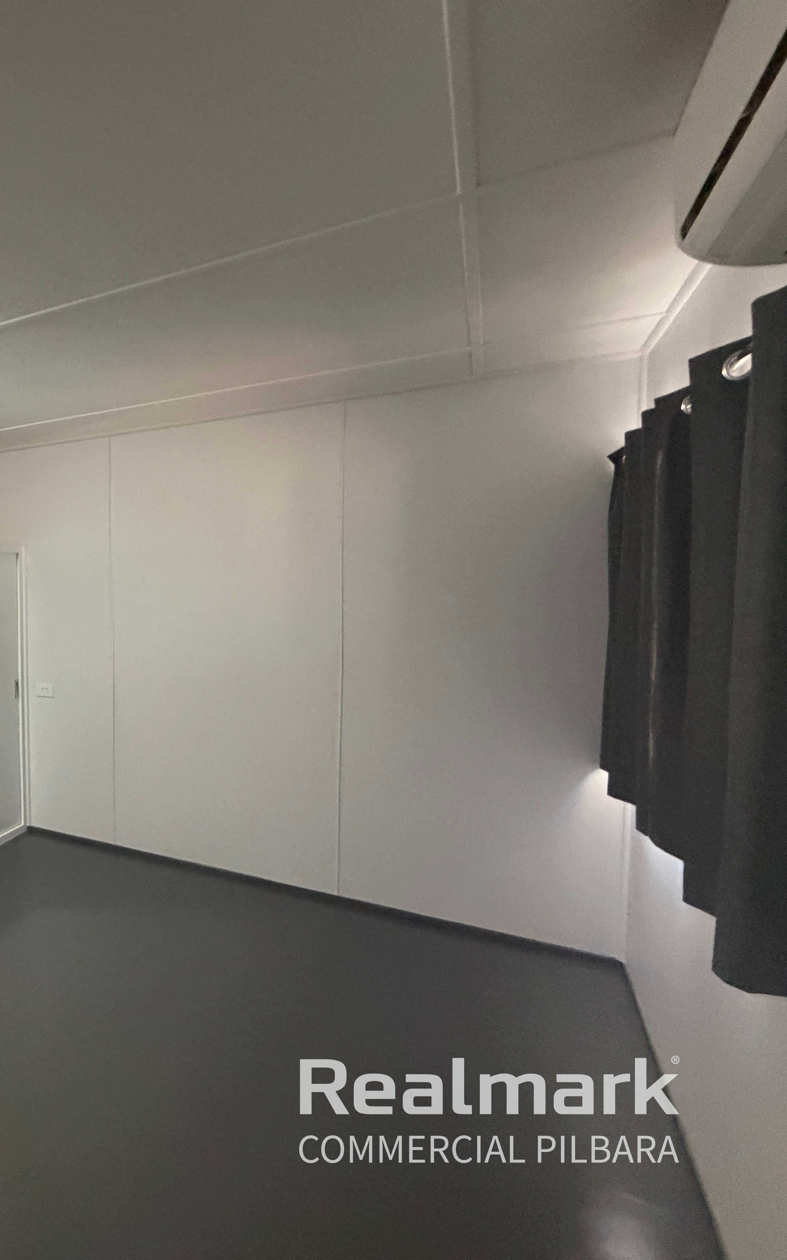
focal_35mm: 20
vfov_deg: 85.1
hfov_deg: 50.5
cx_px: 34
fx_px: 686
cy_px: 625
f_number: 2.2
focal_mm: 2.22
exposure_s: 1/50
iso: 400
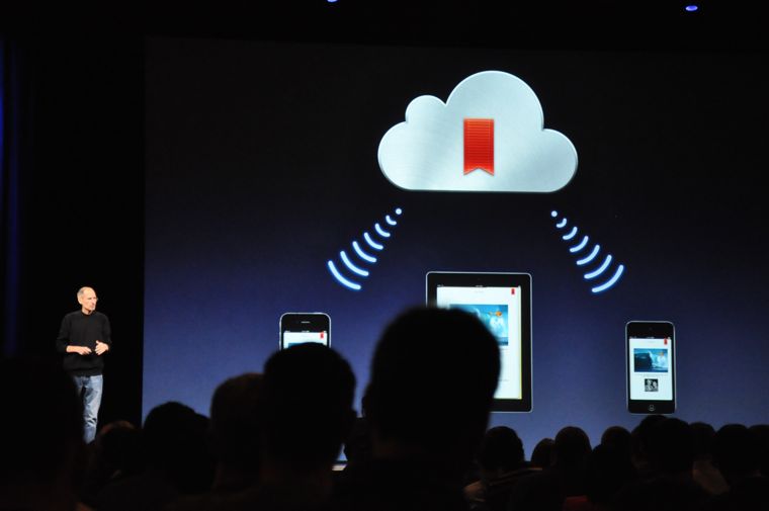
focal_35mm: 99
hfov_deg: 20.6
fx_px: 2112
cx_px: 384
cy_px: 256
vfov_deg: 13.8
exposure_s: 1/40
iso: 1600
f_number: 5.3
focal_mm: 66
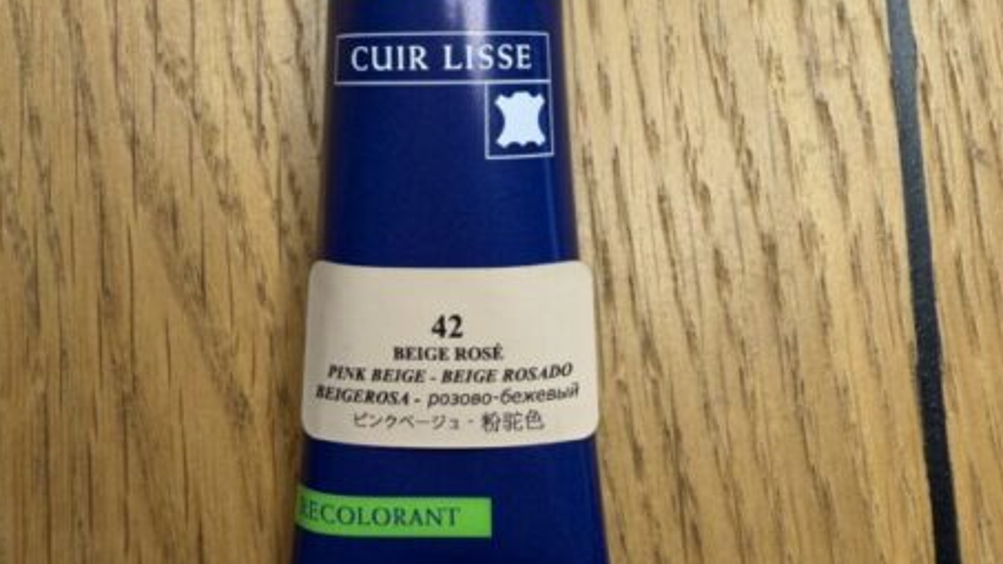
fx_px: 958
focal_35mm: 36
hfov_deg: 55.3
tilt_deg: -81.5
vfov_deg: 32.2
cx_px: 507
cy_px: 142
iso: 64
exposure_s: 1/100
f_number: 2.2
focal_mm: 2.22
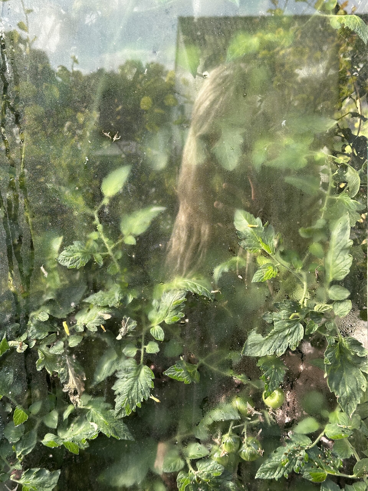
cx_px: 184
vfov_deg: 39.7
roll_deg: +0.1
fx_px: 680
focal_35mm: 48
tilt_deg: -6.1
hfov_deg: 30.3
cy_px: 246
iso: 64
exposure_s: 1/584
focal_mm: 6.86
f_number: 1.78
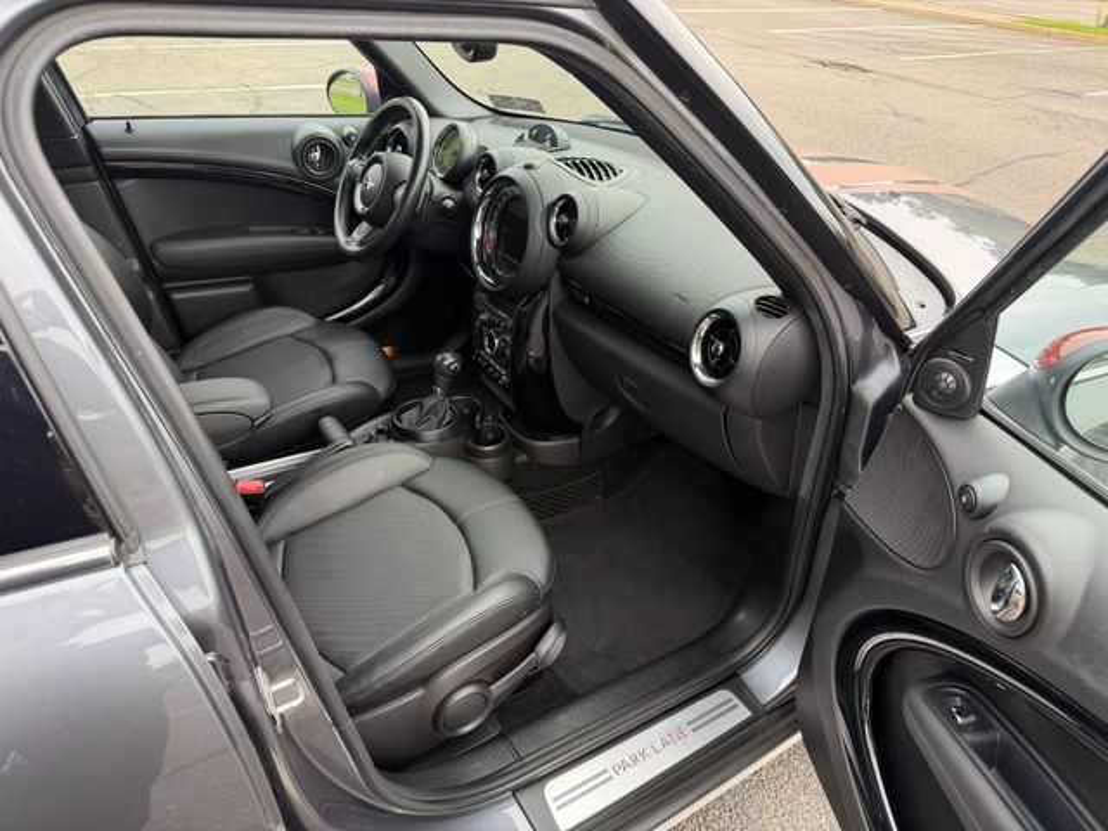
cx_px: 554
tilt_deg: -31.6
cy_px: 416
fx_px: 768
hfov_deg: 71.6
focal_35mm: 24
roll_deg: -3.7
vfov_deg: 56.8
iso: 100
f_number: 1.78
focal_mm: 6.76
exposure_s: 1/198
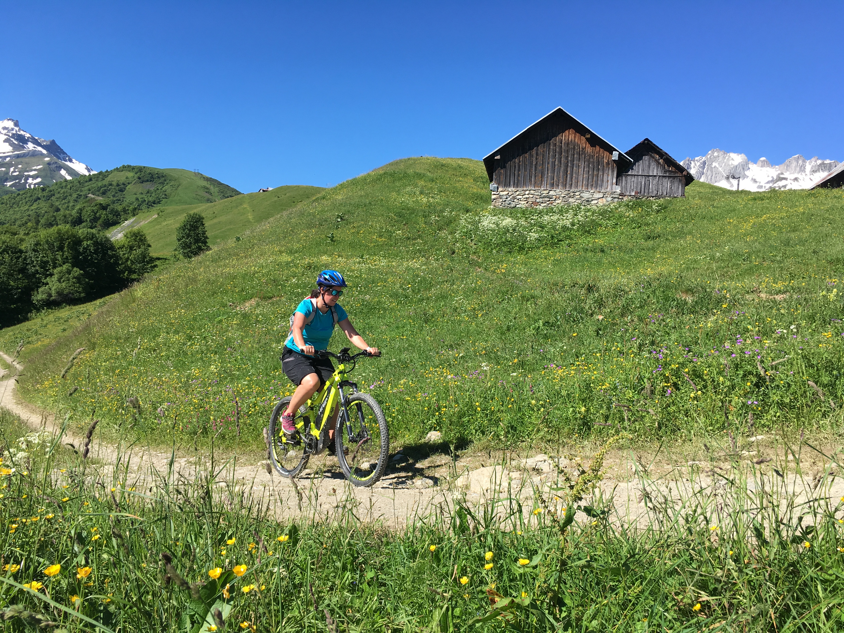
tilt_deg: -3.2
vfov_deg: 48.2
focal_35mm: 29
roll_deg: -4.6
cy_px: 316
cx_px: 422
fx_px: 707
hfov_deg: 61.7
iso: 25
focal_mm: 4.15
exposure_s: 1/1054
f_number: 2.2
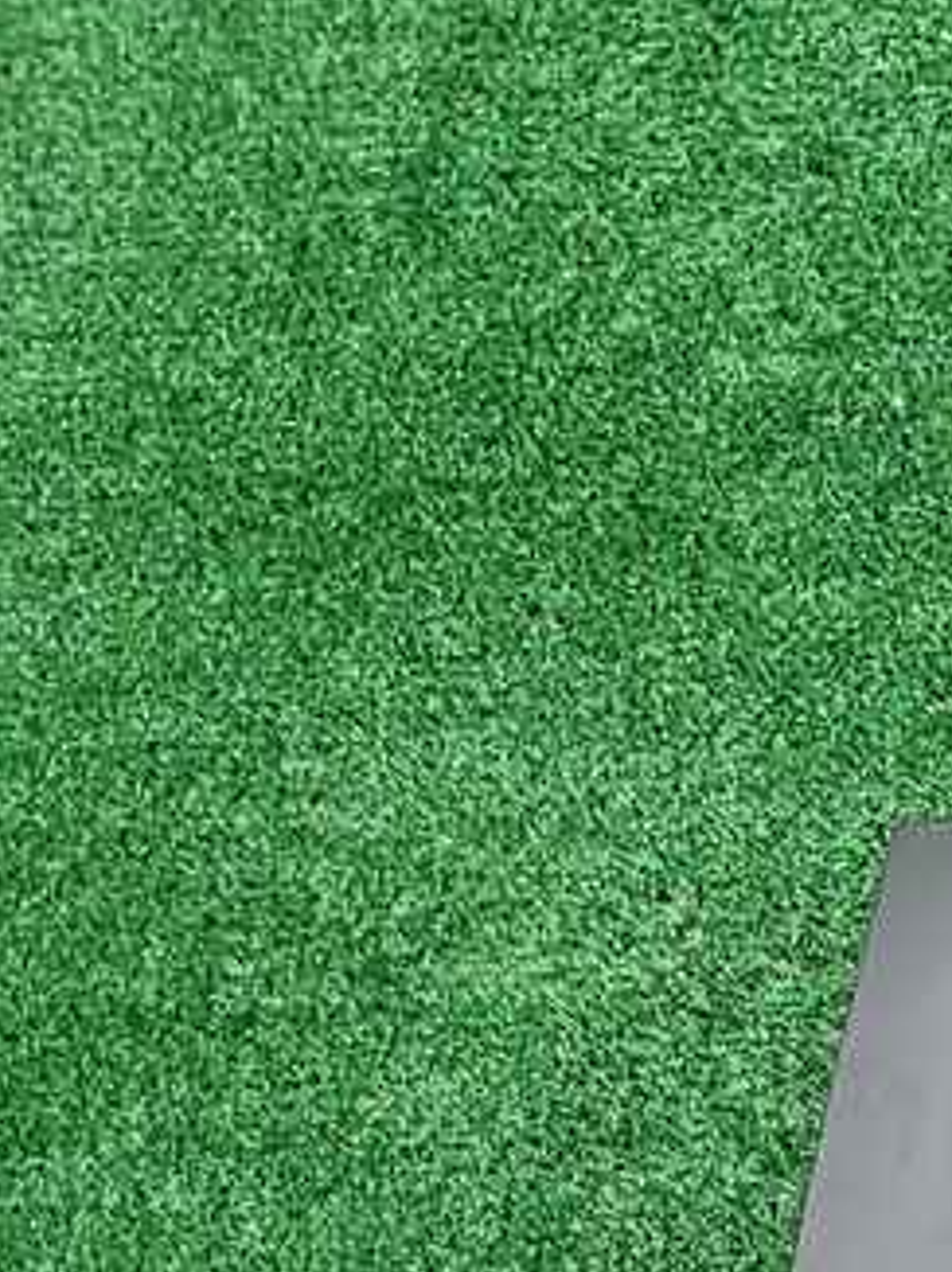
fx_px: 4222
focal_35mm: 115
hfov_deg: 11.4
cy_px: 2400
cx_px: 1998
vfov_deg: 14.7
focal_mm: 5.4
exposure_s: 1/50
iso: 180
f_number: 1.8
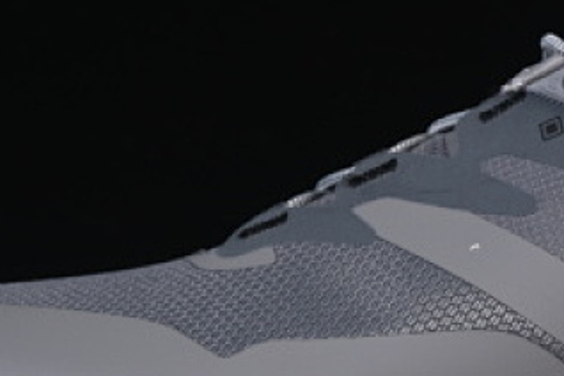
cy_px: 211
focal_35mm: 255
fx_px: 3995
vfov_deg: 5.4
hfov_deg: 8.0
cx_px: 527
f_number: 8
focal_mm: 50
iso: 160
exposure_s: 1/60
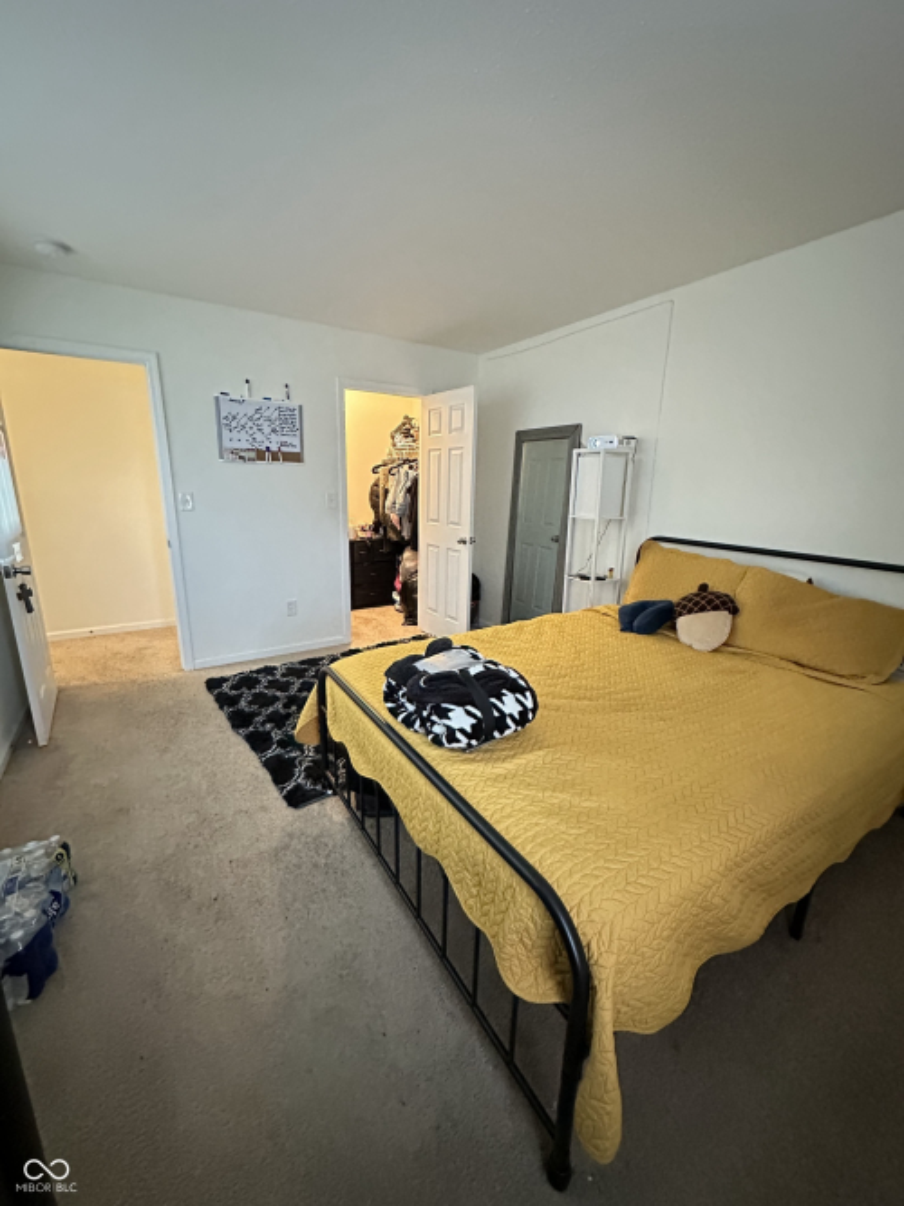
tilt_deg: -13.8
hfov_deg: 85.7
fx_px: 488
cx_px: 452
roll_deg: -1.6
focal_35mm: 14
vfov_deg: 102.1
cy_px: 603
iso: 1600
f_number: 2.2
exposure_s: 1/30
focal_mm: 2.22
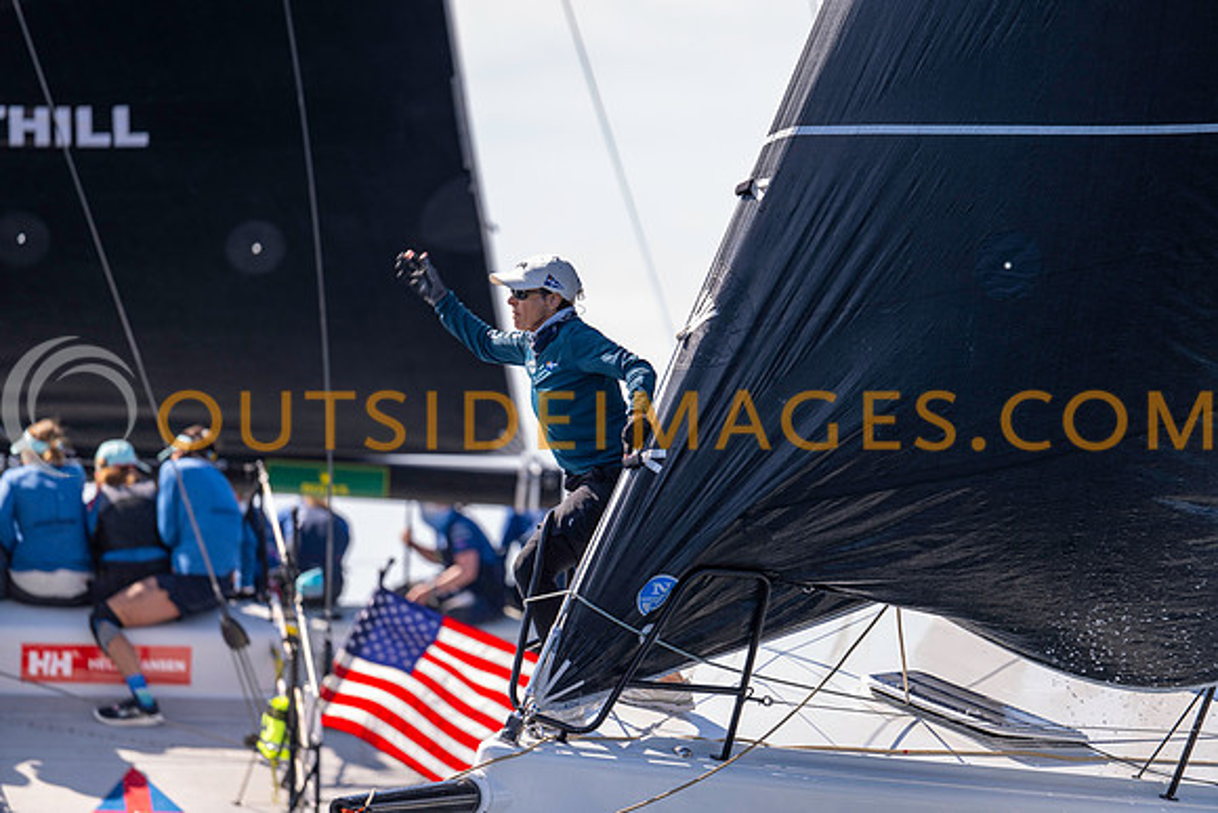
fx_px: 13536
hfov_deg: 5.2
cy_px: 406
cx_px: 609
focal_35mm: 400
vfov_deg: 3.4
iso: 200
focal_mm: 400
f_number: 4.5
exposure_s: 1/400
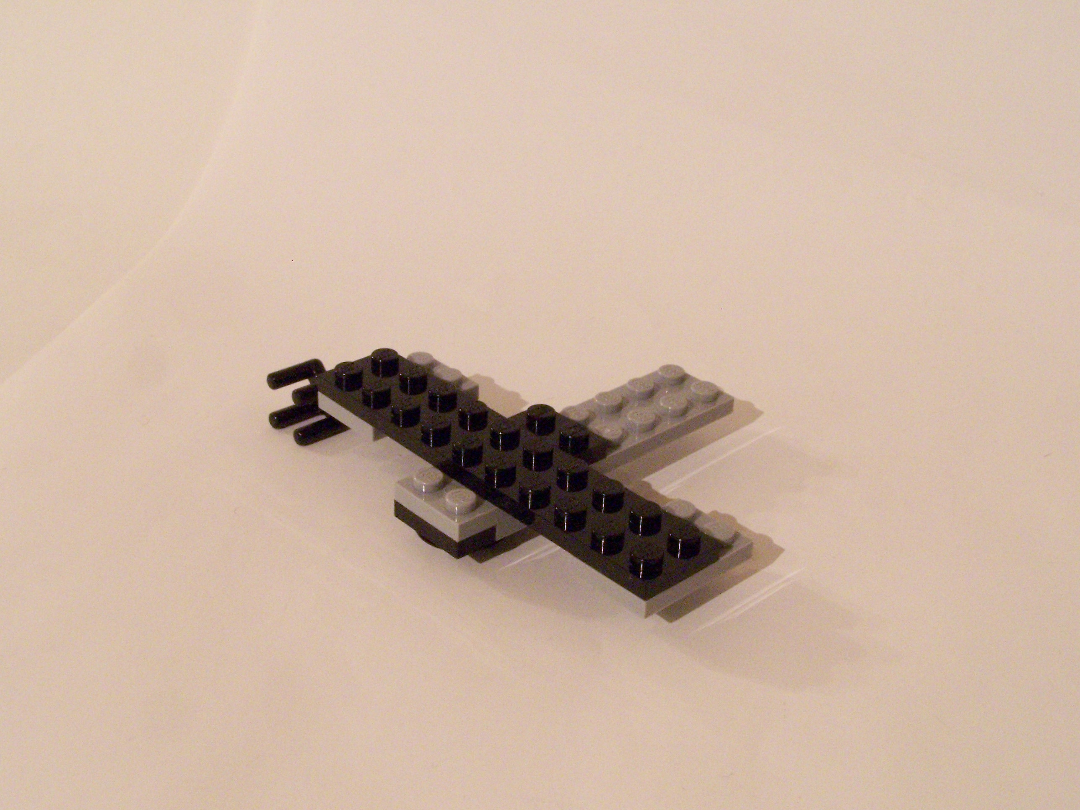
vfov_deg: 28.6
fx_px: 1591
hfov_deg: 37.5
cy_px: 405
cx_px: 540
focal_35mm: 51
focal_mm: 8.5
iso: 400
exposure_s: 1/2
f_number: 8
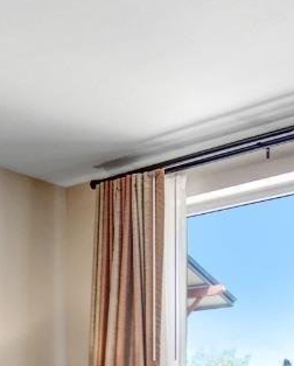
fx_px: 727
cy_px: 406
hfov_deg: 22.2
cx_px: 14
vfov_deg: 26.0
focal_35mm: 67
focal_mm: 10
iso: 100
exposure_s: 1/15
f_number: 7.1
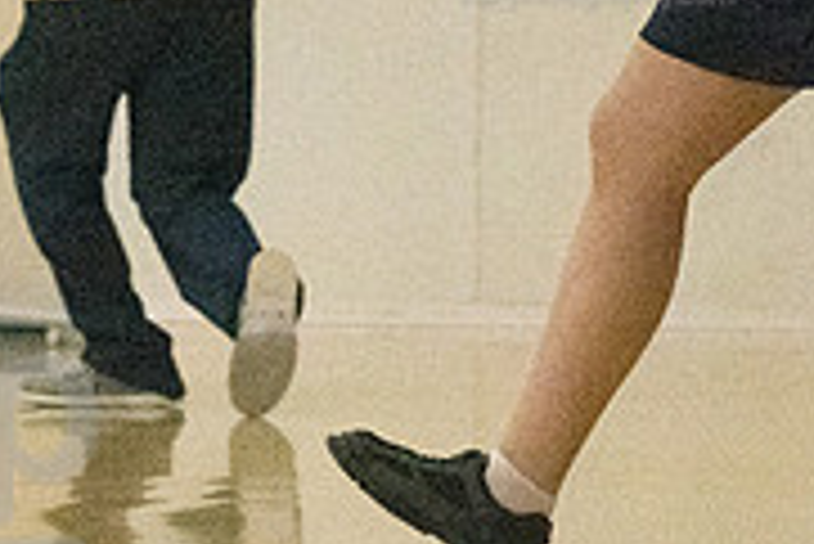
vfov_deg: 3.3
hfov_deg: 5.0
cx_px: 598
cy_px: -148
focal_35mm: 413
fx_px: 9346
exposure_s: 1/1250
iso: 10000
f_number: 4.5
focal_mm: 86
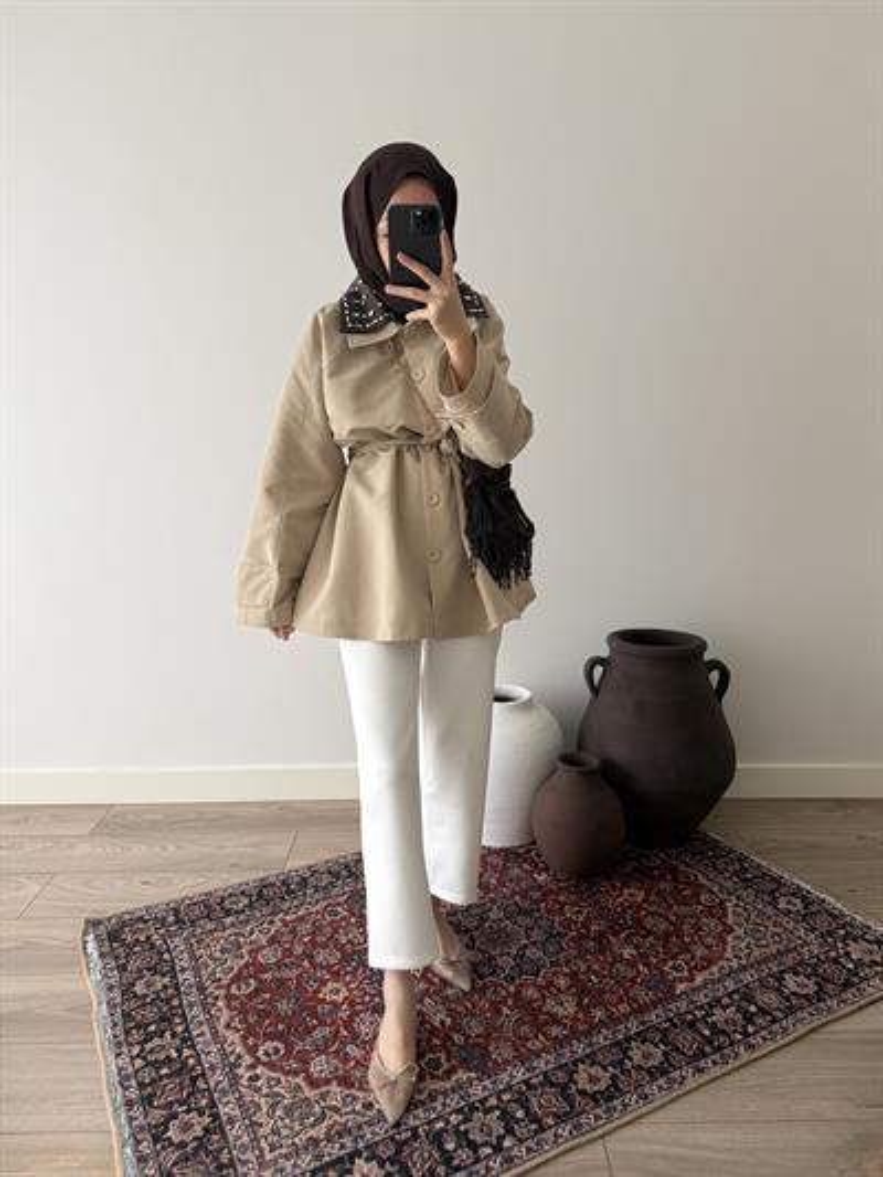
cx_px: 442
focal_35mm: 24
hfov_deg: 56.8
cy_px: 588
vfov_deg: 71.6
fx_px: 816
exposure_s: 1/111
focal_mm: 6.76
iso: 200
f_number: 1.78
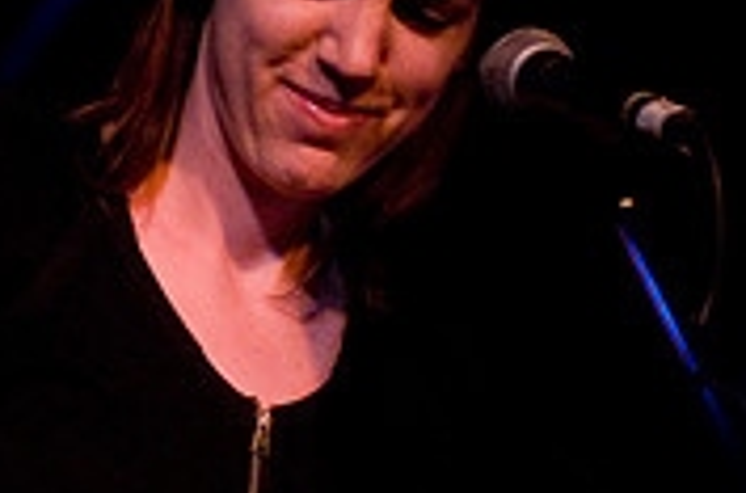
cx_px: -282
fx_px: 5291
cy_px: 327
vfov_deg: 5.3
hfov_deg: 7.9
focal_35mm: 256
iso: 1250
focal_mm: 52
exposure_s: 1/50
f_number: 2.8
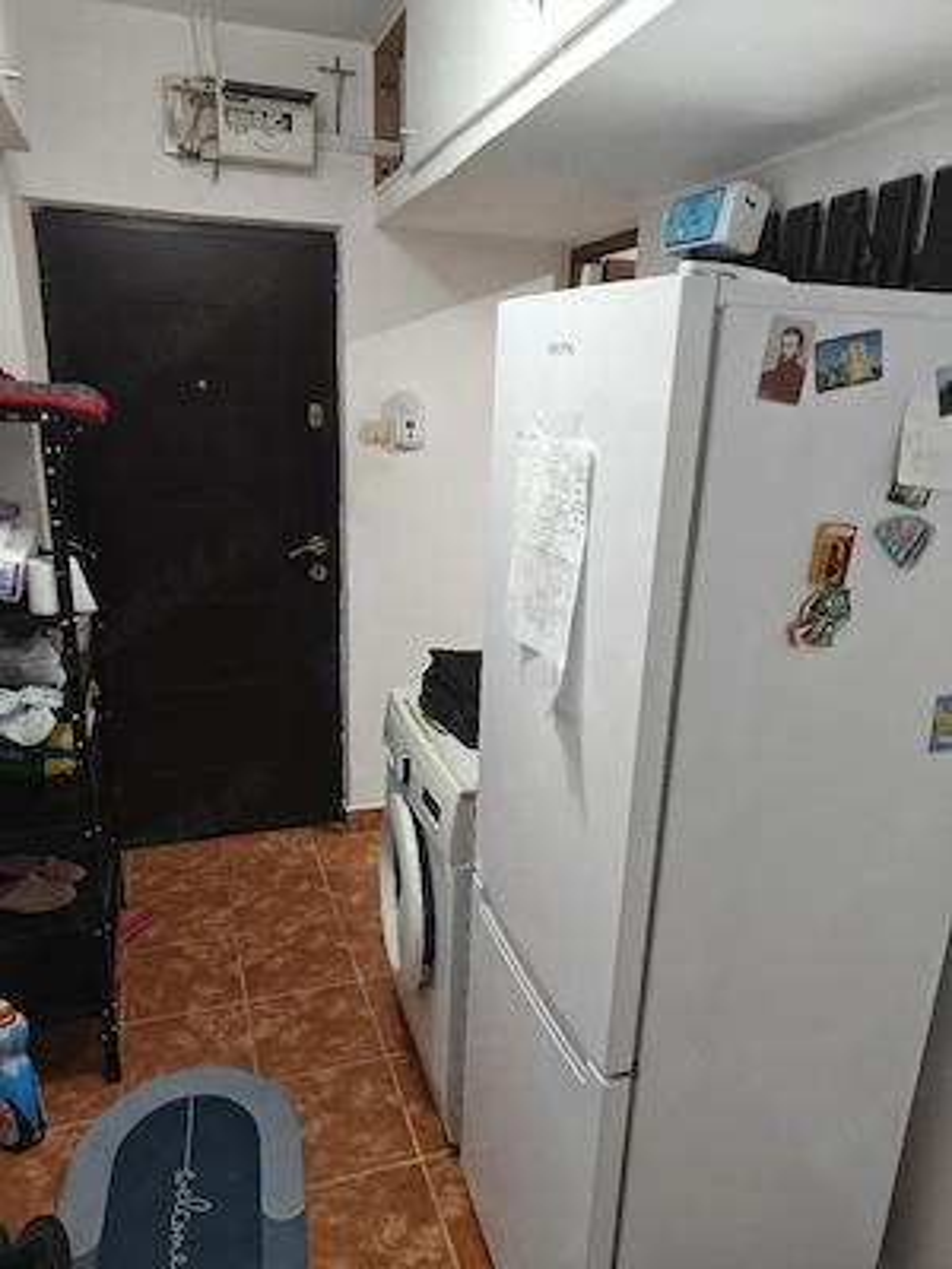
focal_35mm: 24
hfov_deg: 56.8
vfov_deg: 71.6
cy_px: 634
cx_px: 476
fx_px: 880
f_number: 1.8
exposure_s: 1/33
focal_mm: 5.59
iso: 200
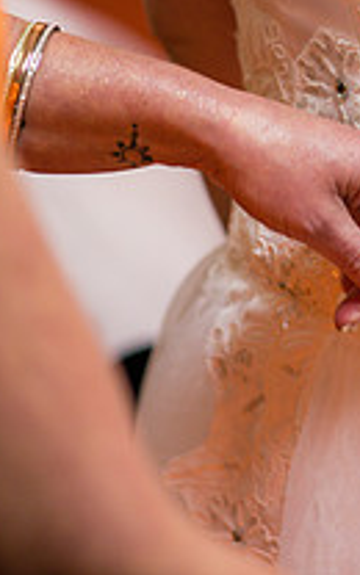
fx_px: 2936
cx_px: 352
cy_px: 149
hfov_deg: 7.0
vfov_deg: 11.2
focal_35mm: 187
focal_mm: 85
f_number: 2.5
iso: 1000
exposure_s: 1/125
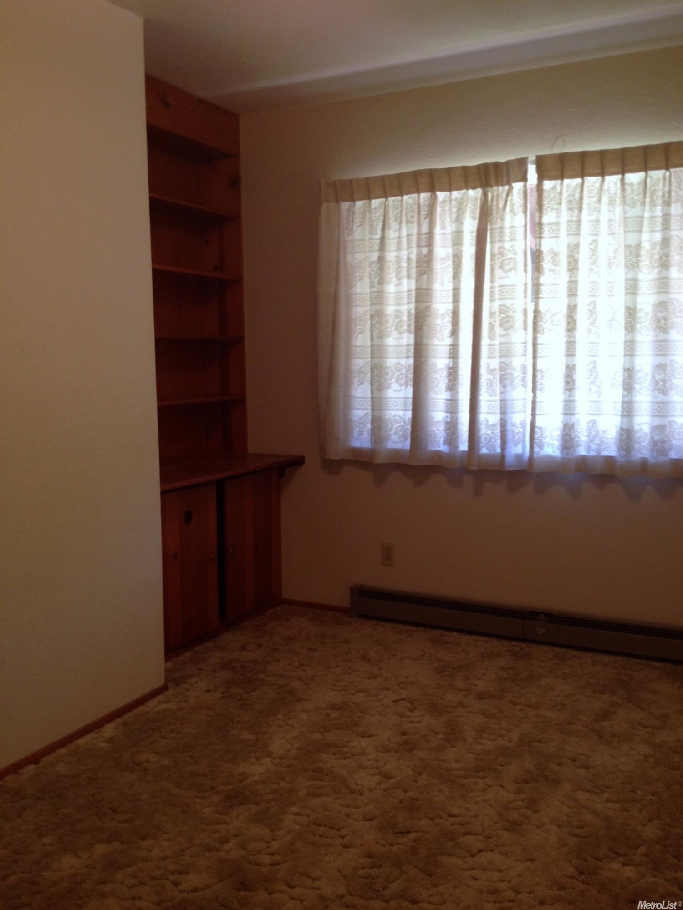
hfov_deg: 40.7
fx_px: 921
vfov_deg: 52.6
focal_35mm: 35
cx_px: 342
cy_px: 455
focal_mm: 4.28
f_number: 2.4
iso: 64
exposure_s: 1/20
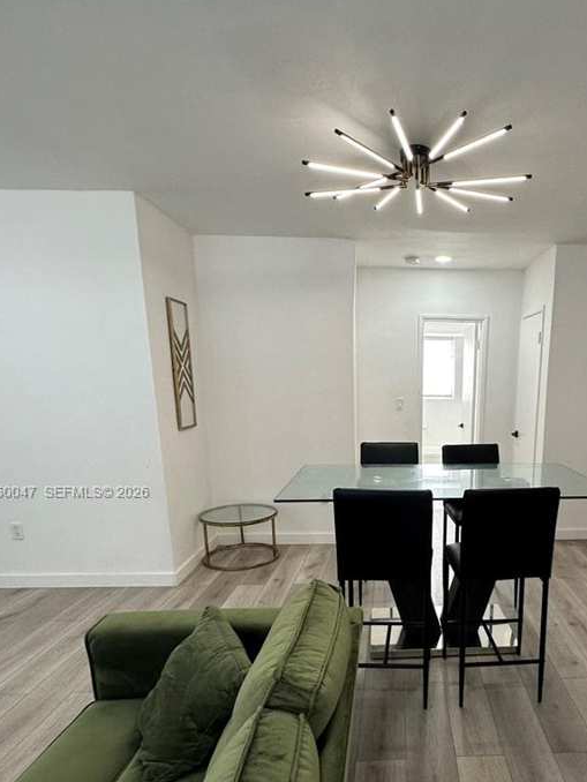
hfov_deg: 58.8
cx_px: 420
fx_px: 497
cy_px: 492
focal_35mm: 22
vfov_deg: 74.9
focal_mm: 2.22
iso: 160
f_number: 2.2
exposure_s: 1/120
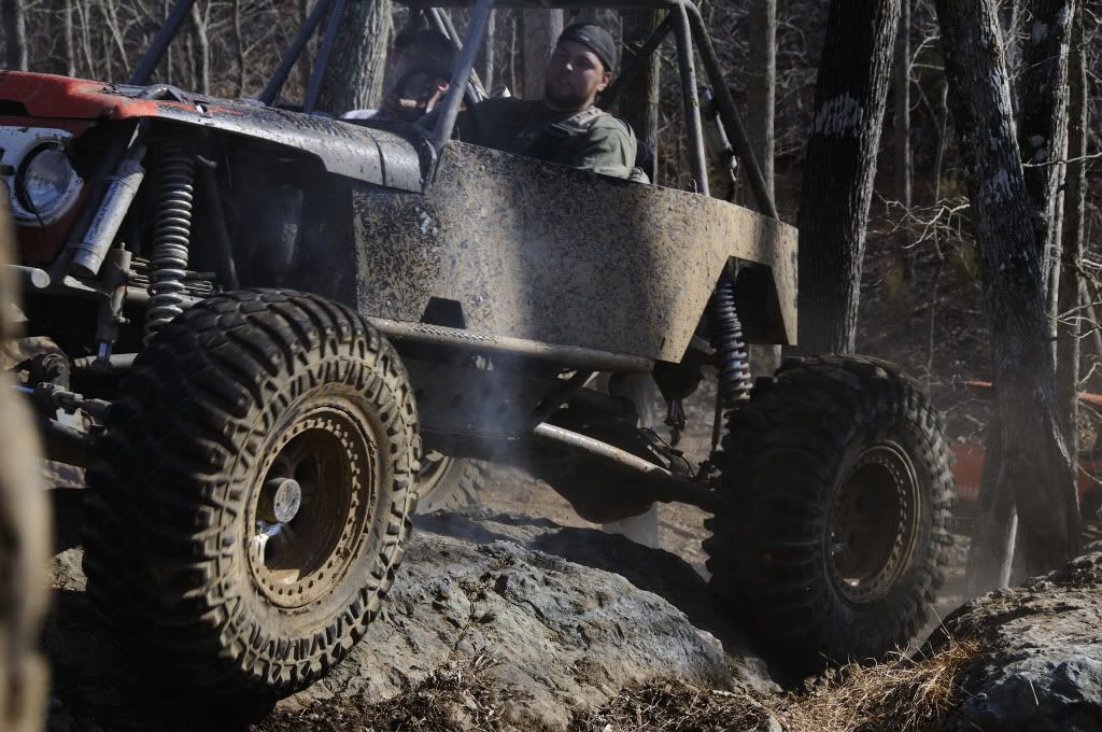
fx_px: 3210
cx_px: 551
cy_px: 366
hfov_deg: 19.5
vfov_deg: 13.0
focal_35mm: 105
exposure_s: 1/250
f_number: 8
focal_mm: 70
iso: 200
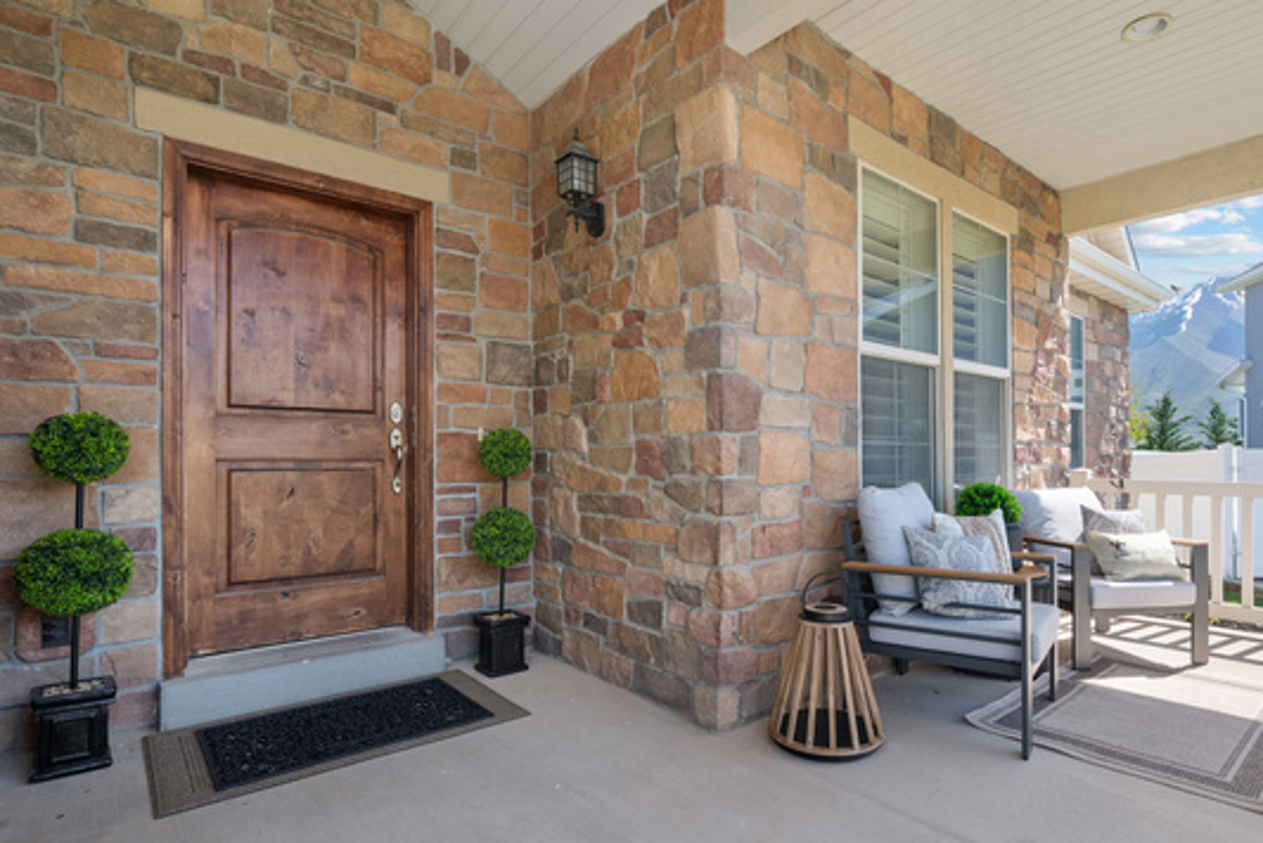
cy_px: 453
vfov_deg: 65.6
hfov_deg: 87.7
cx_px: 704
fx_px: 653
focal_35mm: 19
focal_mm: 15.5
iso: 250
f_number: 8
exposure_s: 1/15
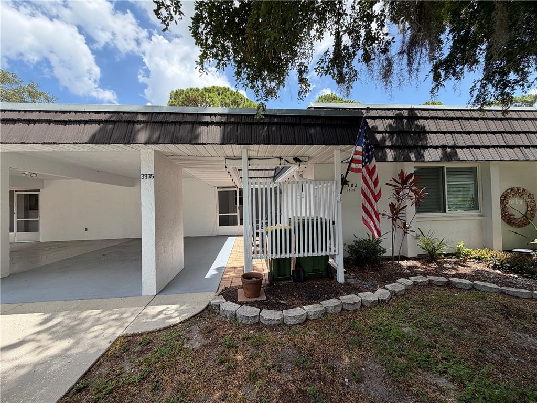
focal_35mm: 14
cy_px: 202
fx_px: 217
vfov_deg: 85.7
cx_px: 268
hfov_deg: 102.1
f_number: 2.2
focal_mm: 2.22
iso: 50
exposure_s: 1/502
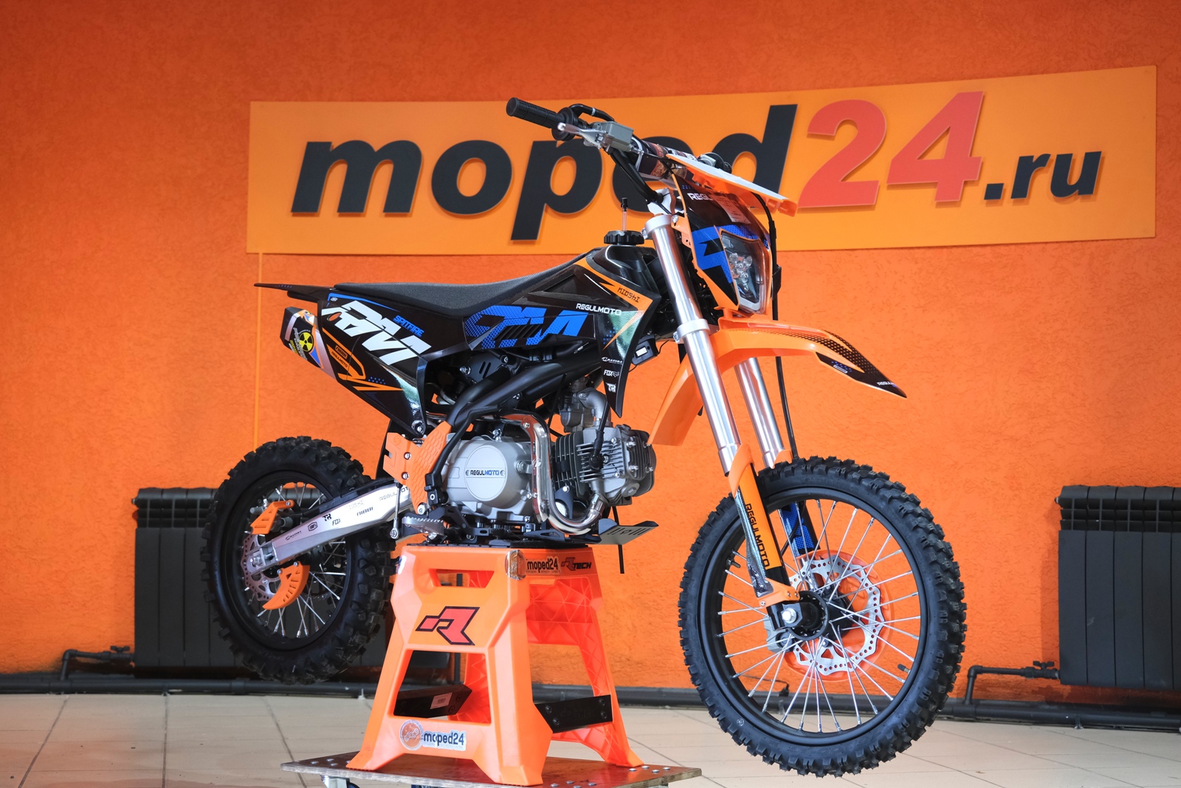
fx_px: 1837
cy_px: 394
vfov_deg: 24.2
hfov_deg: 35.6
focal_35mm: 56
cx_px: 590
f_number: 4
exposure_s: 1/100
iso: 1600
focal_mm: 37.6
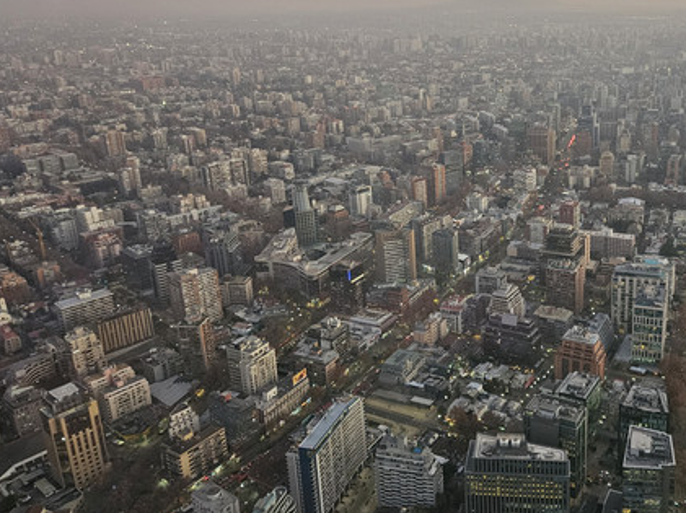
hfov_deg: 51.0
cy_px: 197
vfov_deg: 40.4
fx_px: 693
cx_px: 492
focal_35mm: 35
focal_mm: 5.4
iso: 500
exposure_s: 1/100
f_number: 1.8
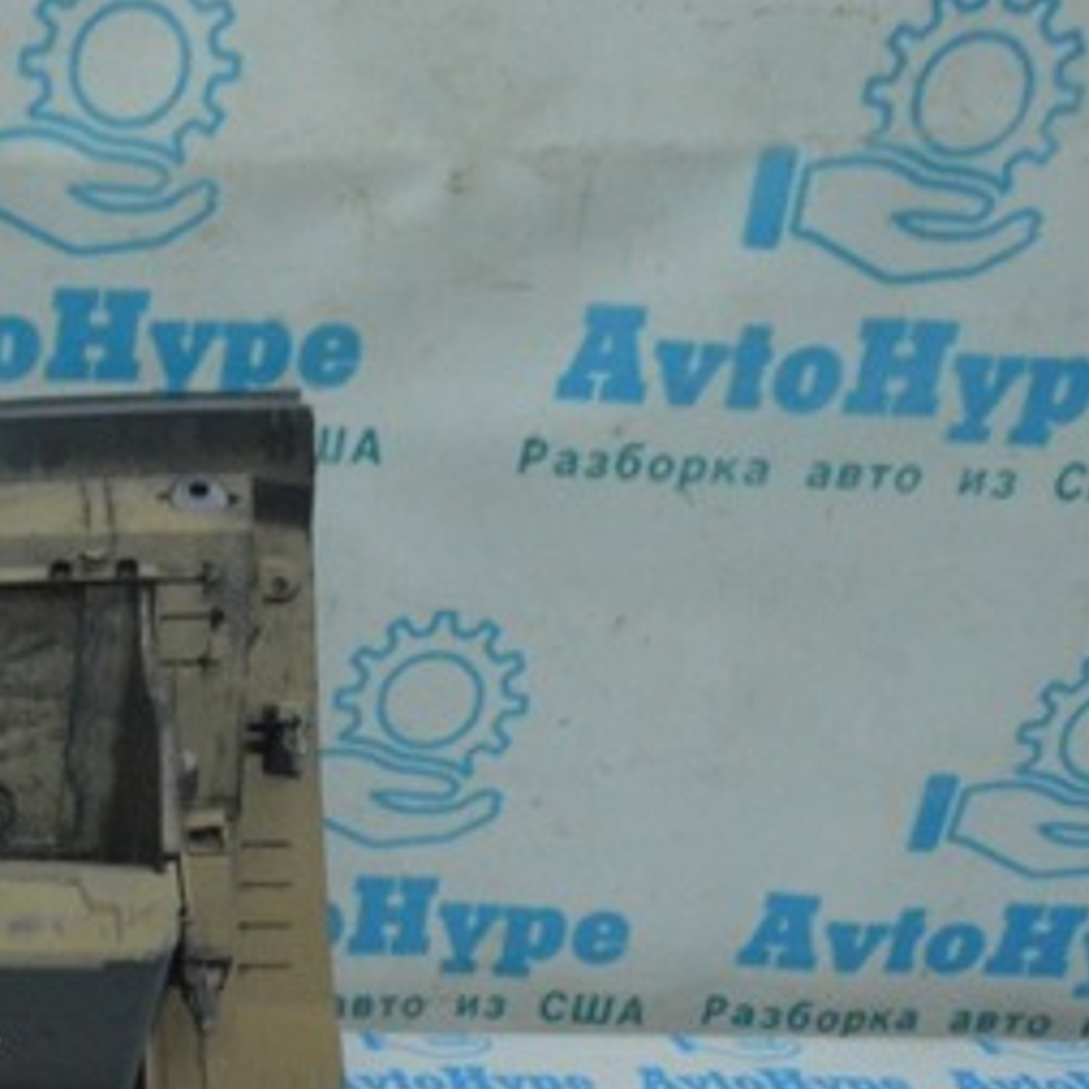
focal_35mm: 58
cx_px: -245
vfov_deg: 29.0
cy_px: 837
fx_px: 2064
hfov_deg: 26.1
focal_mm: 18
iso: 4500
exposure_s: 1/50
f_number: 22
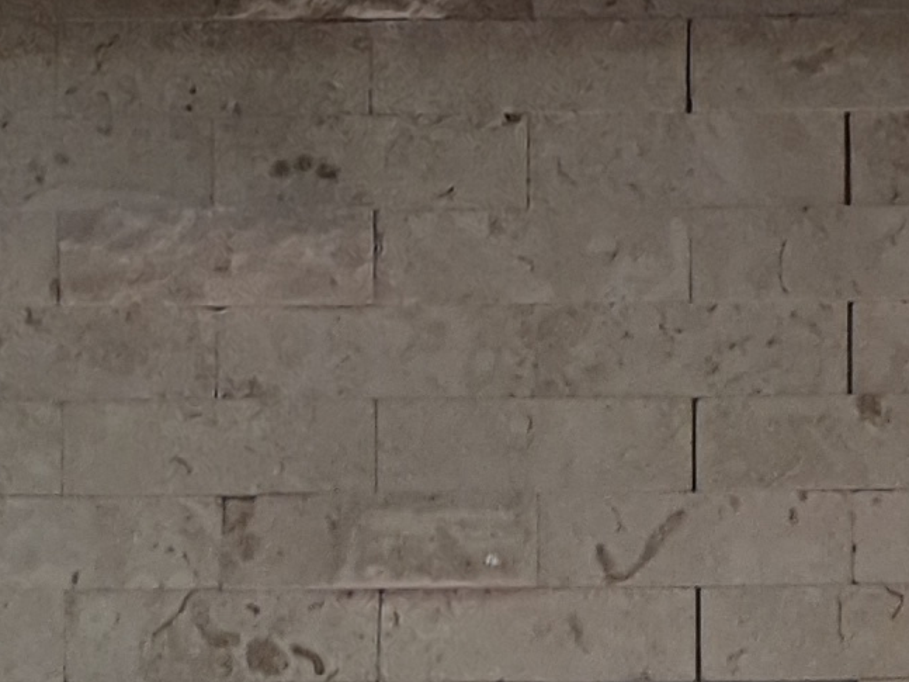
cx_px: 558
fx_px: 4253
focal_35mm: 162
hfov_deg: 12.2
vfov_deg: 8.7
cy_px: 1350
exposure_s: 1/60
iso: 160
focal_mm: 4.3
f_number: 2.4
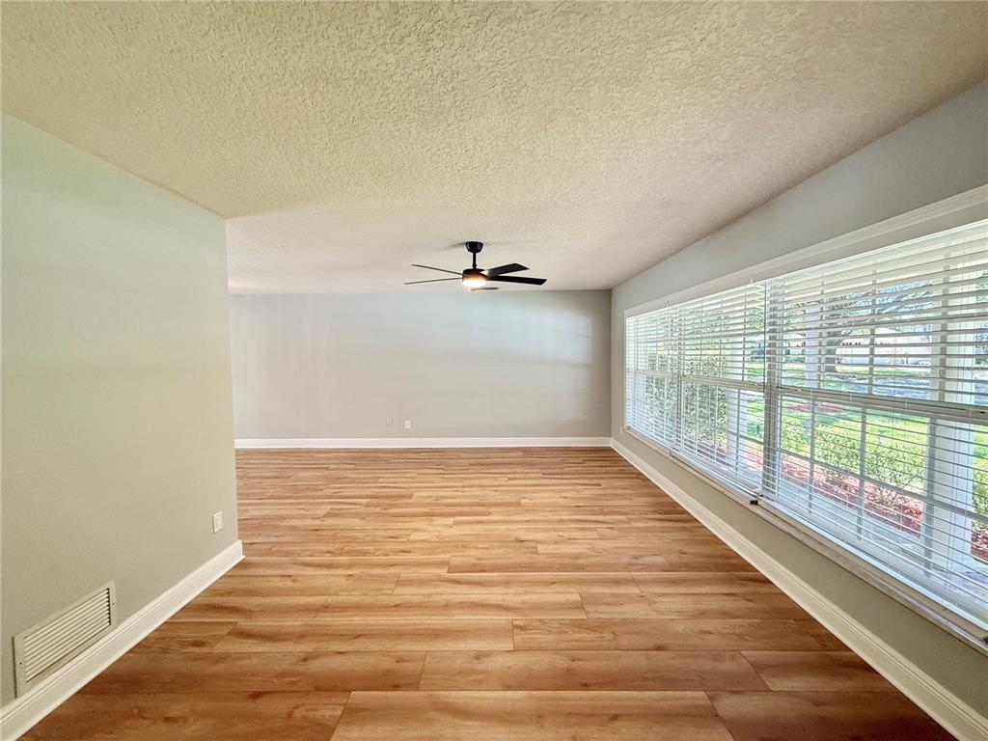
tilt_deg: -1.2
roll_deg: +1.3
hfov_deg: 102.1
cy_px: 370
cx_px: 494
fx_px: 400
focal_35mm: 14
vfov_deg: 85.7
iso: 200
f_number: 2.2
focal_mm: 2.22
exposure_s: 1/124
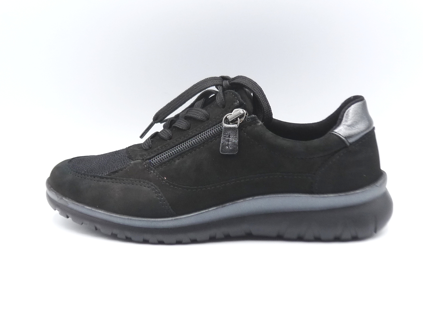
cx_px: 212
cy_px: 158
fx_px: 807
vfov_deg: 22.3
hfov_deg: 29.4
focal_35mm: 66
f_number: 4
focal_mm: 6.6
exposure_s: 1/125
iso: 100
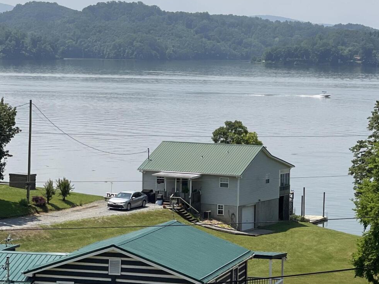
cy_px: 69
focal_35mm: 131
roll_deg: -0.4
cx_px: 222
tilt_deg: -0.7
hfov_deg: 15.0
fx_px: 1434
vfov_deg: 11.3
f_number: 2.2
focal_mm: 7.5
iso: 32
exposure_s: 1/2320
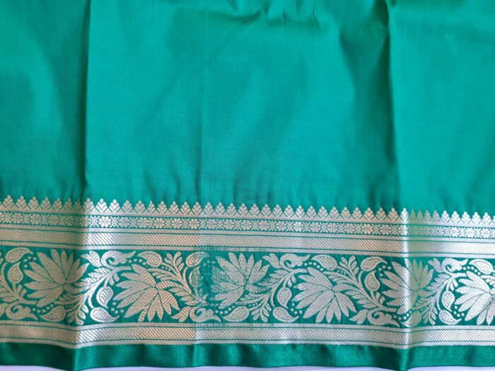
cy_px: 186
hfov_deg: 67.3
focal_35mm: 26
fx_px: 372
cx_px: 248
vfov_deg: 53.1
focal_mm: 5.4
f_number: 1.8
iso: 200
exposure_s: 1/60
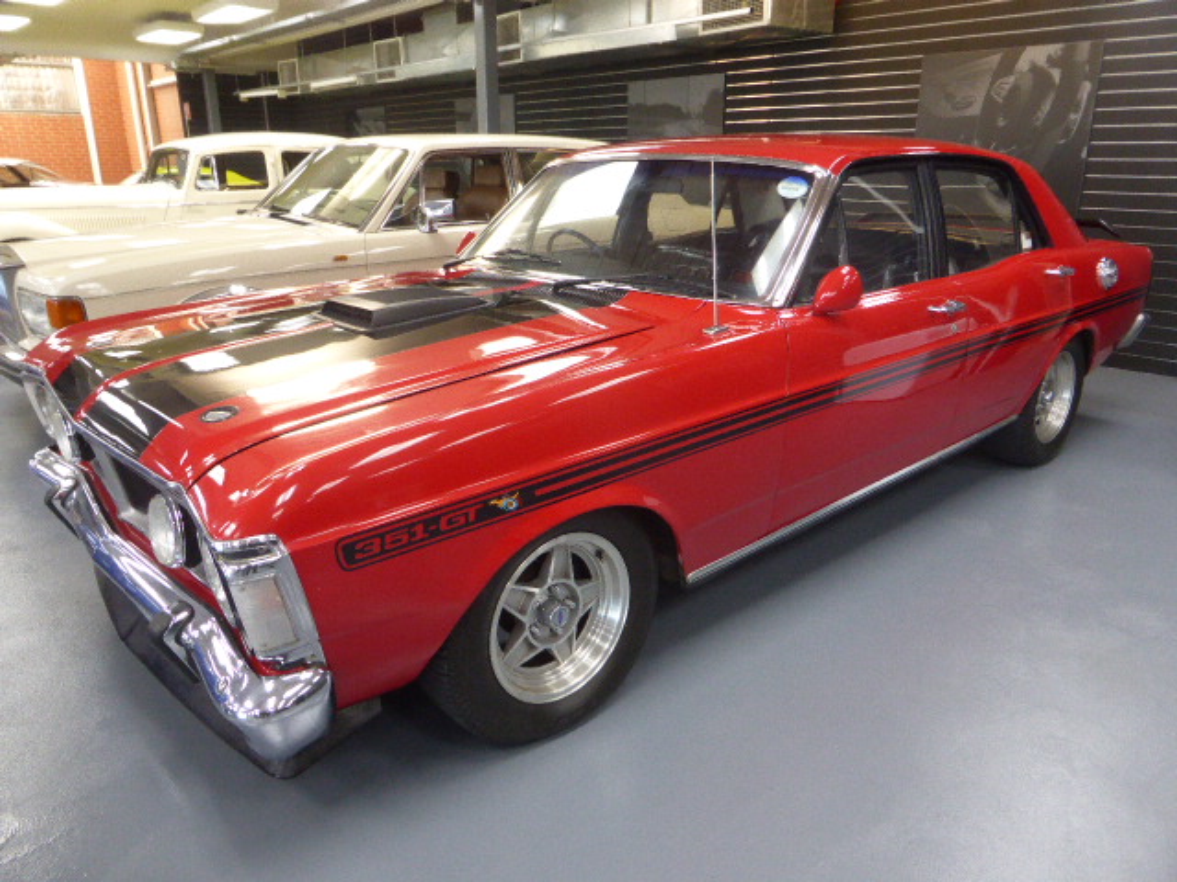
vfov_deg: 54.9
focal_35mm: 25
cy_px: 441
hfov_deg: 69.4
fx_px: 850
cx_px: 588
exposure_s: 1/20
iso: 400
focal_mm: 4.3
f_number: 3.3
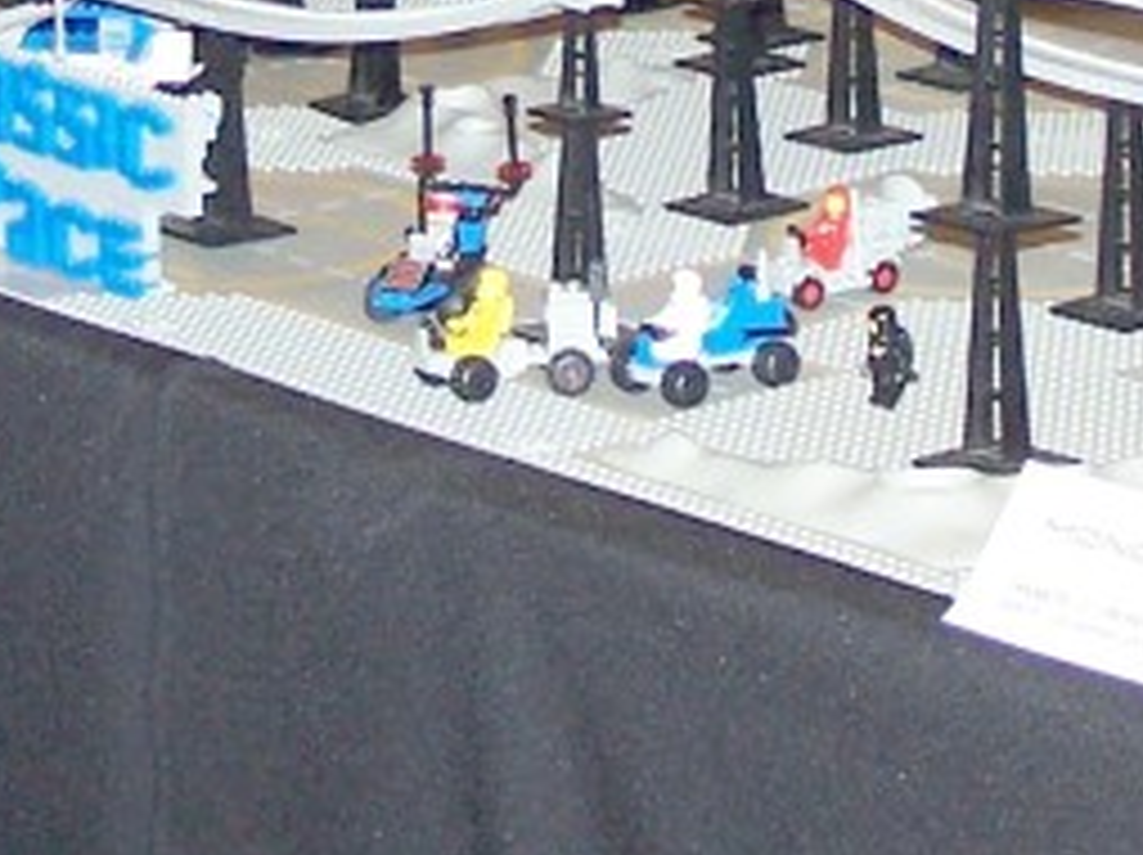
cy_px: -135
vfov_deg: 7.2
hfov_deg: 9.6
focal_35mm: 206
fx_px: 6796
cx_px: 801
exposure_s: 1/60
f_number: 3
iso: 140
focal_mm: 8.5
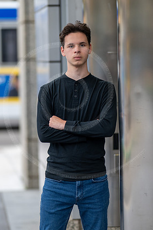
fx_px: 861
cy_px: 108
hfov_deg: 10.2
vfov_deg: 15.2
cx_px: 76
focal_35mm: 135
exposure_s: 1/640
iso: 250
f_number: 1.3
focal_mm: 85
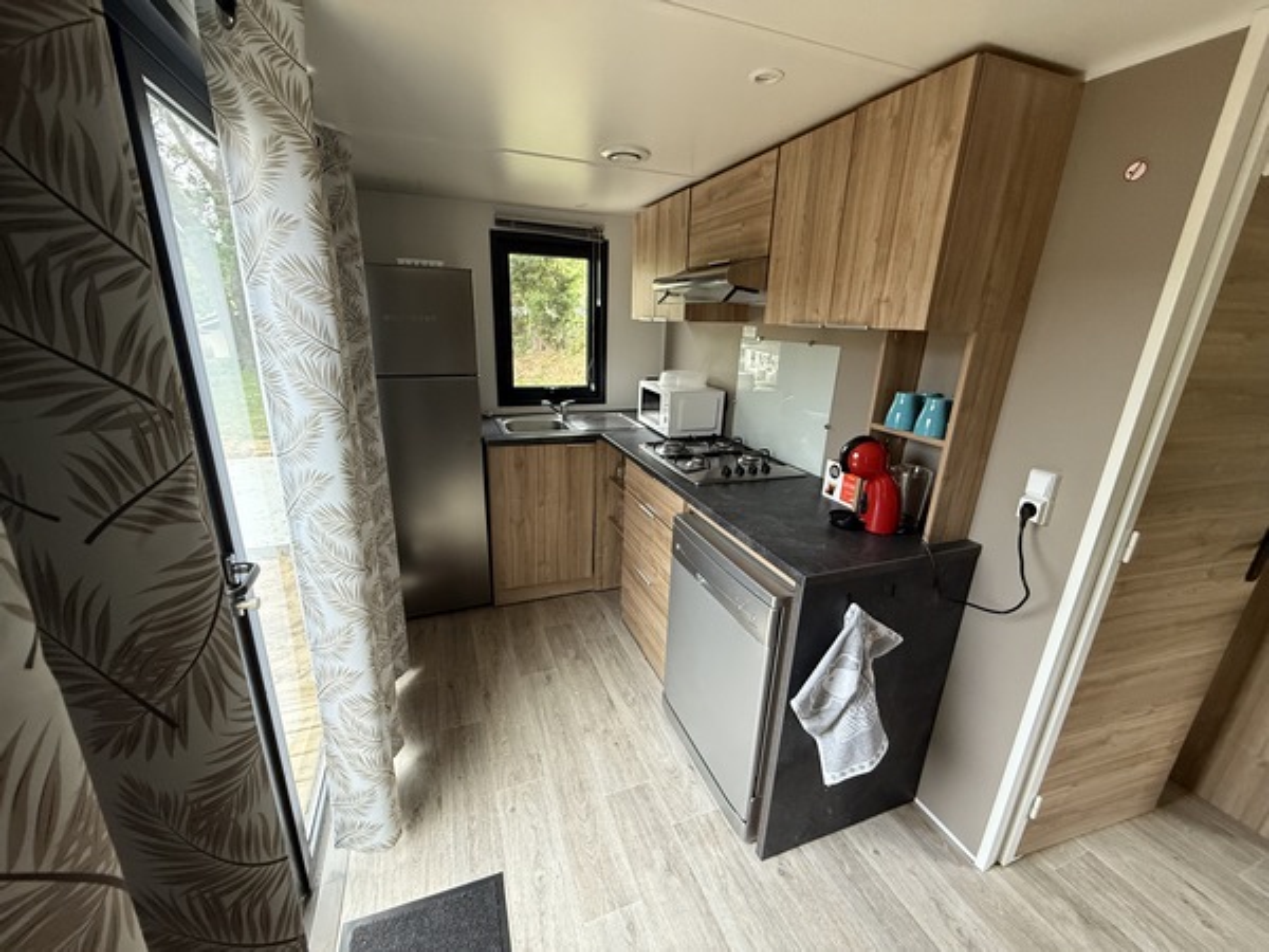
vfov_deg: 85.7
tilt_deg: -17.8
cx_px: 634
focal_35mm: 14
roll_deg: -0.8
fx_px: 513
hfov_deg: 102.1
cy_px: 476
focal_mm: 2.22
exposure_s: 1/60
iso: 500
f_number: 2.2
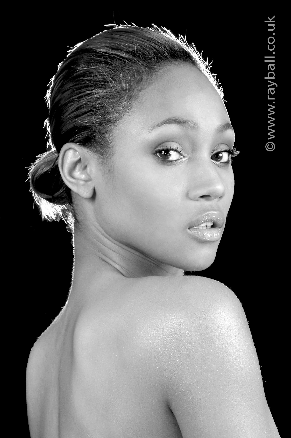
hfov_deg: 7.6
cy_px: 219
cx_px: 146
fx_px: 2186
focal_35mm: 180
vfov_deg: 11.4
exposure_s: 1/125
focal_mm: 120
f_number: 20
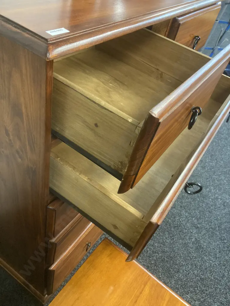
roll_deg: -17.5
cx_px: 115
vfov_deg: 63.4
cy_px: 153
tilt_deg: -43.3
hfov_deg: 49.7
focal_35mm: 28
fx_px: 248
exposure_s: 1/33
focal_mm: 3.99
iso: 320
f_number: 1.8
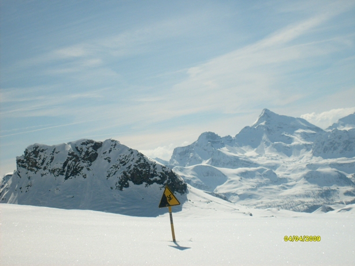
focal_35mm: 81
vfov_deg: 18.2
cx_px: 178
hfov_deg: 24.1
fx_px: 831
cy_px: 133
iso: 80
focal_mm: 13.7
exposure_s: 1/500
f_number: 10.6
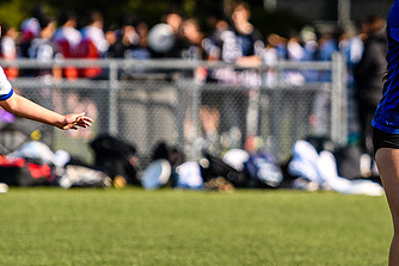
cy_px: 95
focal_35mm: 754
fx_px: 8360
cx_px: 466
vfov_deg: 1.8
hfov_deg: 2.7
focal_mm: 200
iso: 160
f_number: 3.2
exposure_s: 1/2500
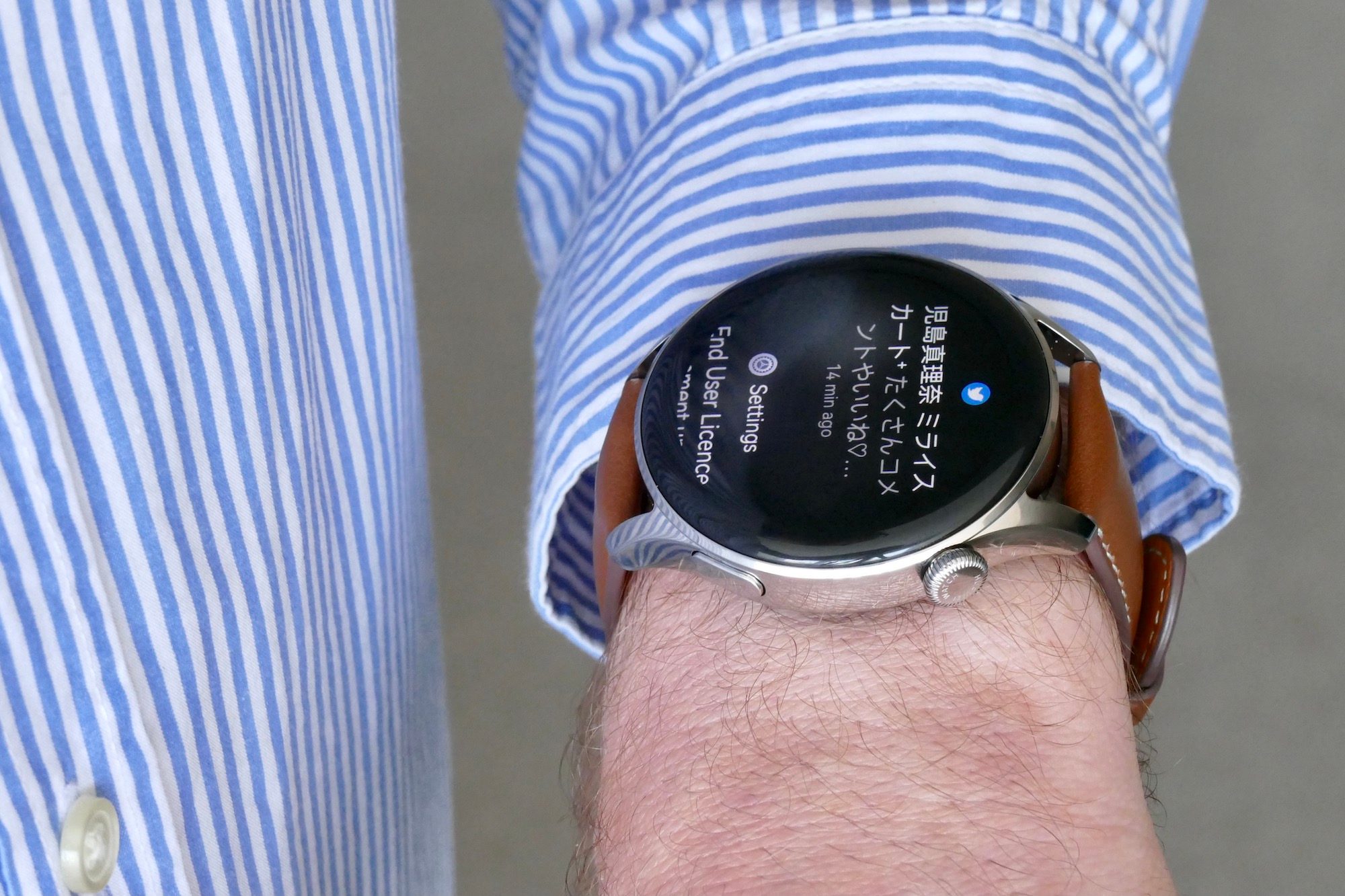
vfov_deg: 13.7
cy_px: 448
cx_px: 672
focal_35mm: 100
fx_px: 3736
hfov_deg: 20.4
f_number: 7.1
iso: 1600
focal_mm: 36.53
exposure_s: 1/40
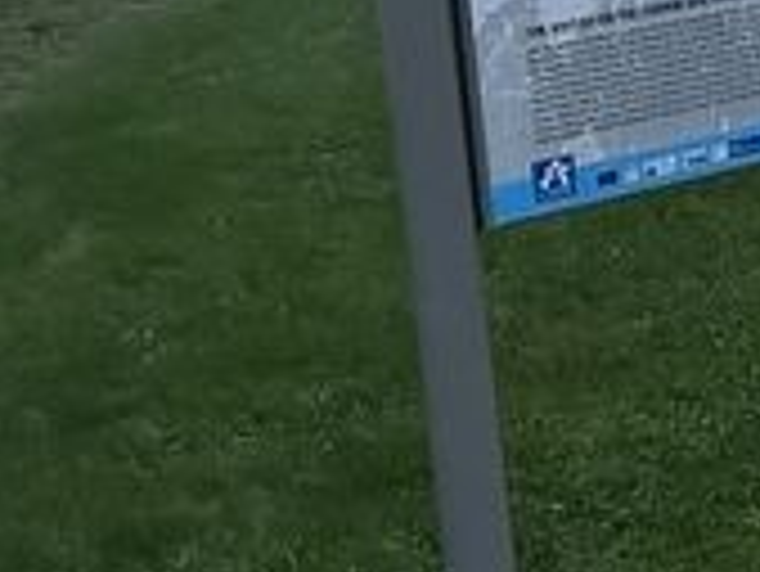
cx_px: 1605
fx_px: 2702
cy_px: -140
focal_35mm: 123
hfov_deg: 13.3
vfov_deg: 11.8
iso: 640
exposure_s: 1/40
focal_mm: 5.7
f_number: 1.5
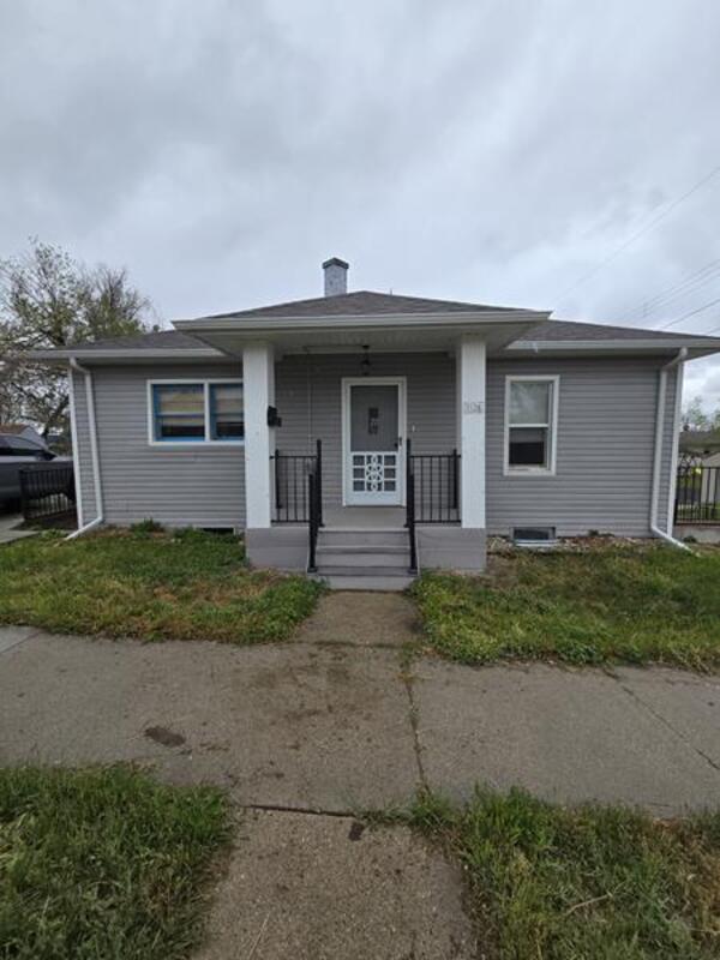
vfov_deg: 106.2
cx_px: 360
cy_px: 480
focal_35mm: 13
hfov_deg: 89.9
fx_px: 361
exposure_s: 1/1179
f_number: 2.2
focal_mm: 2.2
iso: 50
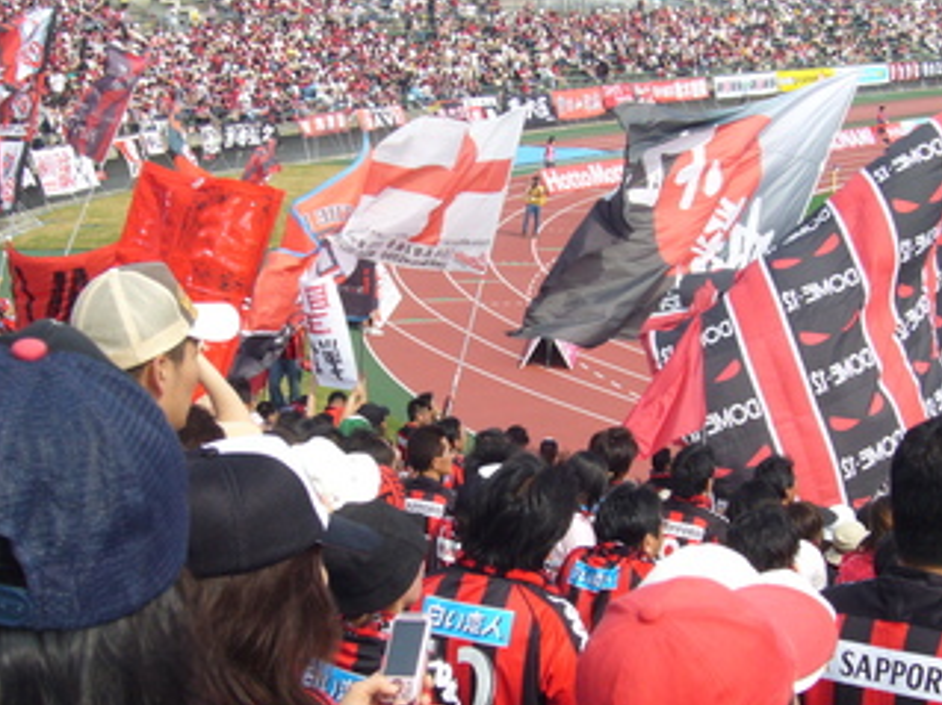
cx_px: 517
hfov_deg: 23.6
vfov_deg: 17.8
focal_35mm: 83
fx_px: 2258
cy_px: 367
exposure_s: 1/200
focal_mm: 10.4
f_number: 7.5
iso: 80
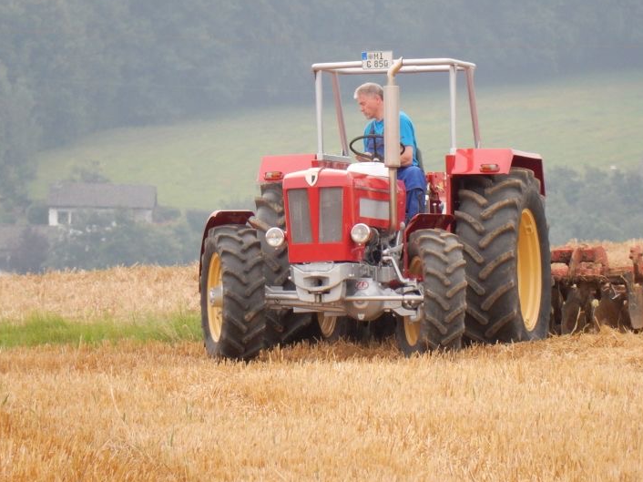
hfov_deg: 2.3
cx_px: 362
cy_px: 220
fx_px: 15784
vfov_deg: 1.7
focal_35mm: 850
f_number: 6.4
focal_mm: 135
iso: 400
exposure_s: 1/400
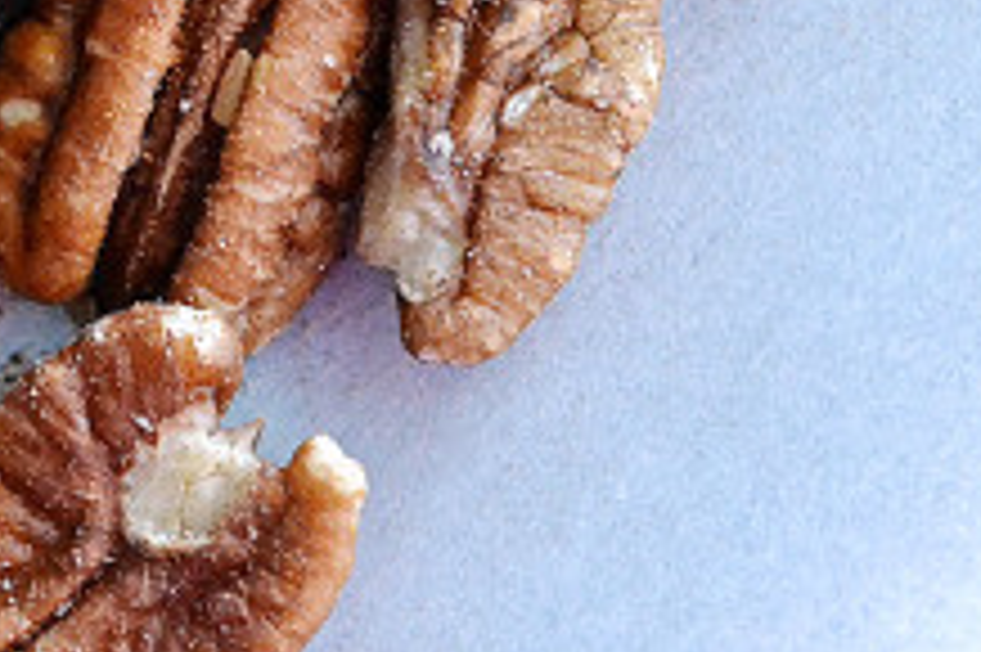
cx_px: -392
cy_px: -492
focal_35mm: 282
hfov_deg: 7.2
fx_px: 7678
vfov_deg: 4.8
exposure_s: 1/160
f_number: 6.3
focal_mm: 40
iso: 3200
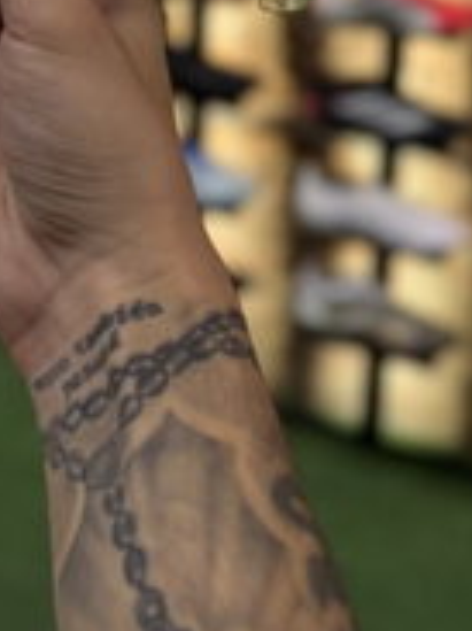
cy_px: -240
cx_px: -52
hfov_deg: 20.0
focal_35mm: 70
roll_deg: -1.4
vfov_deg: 23.7
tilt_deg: -7.9
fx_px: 1274
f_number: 1.78
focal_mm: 6.76
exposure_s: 1/100
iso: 160
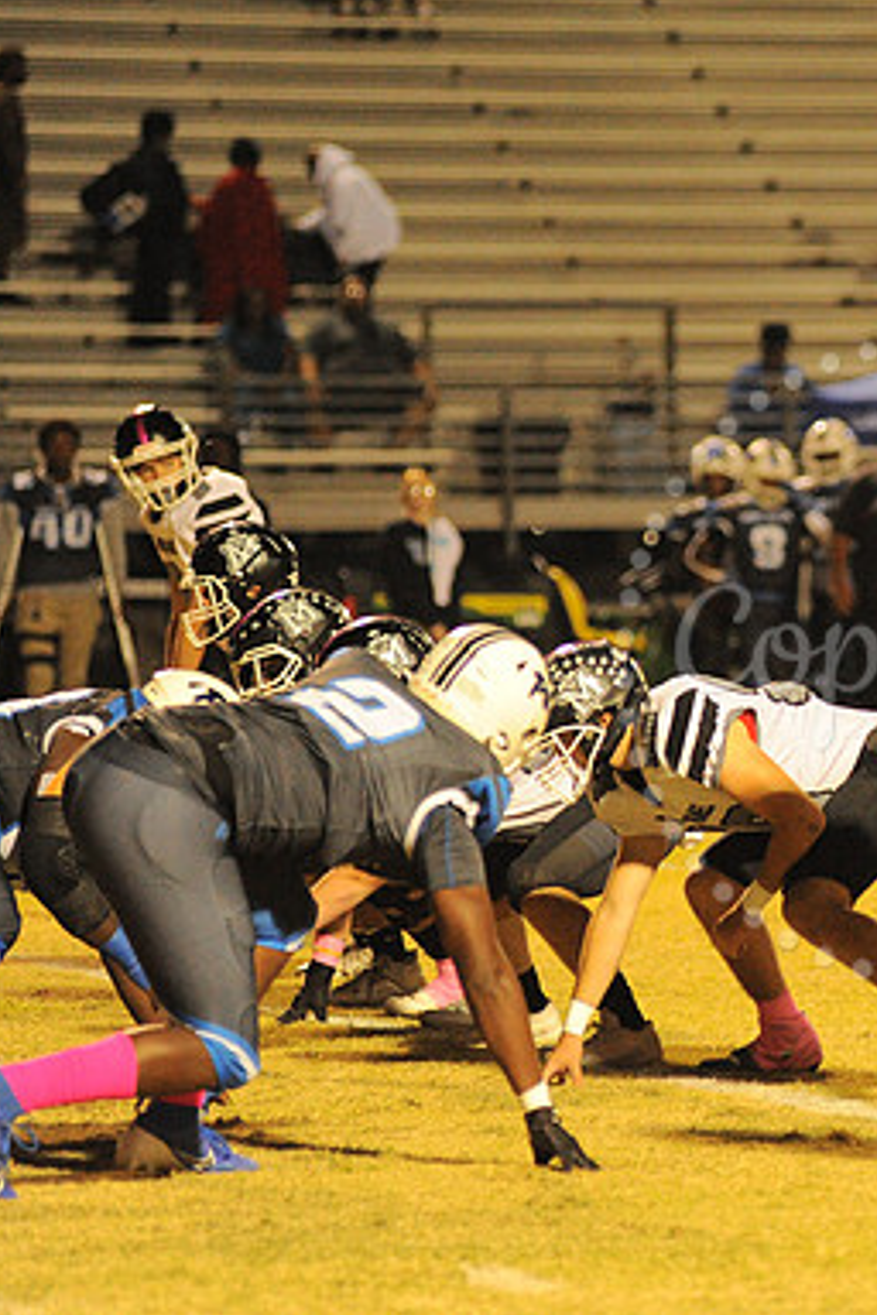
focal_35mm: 302
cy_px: 658
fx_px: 11035
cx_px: 942
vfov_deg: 6.8
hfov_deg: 4.5
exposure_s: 1/320
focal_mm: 200
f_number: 4
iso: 6400
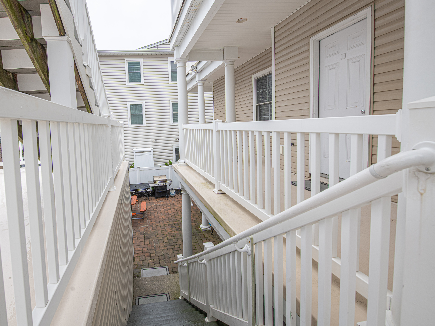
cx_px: 161
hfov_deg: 88.5
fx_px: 216
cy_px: 144
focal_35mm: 17
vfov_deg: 73.9
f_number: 9
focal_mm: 14
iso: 90
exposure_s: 1/80
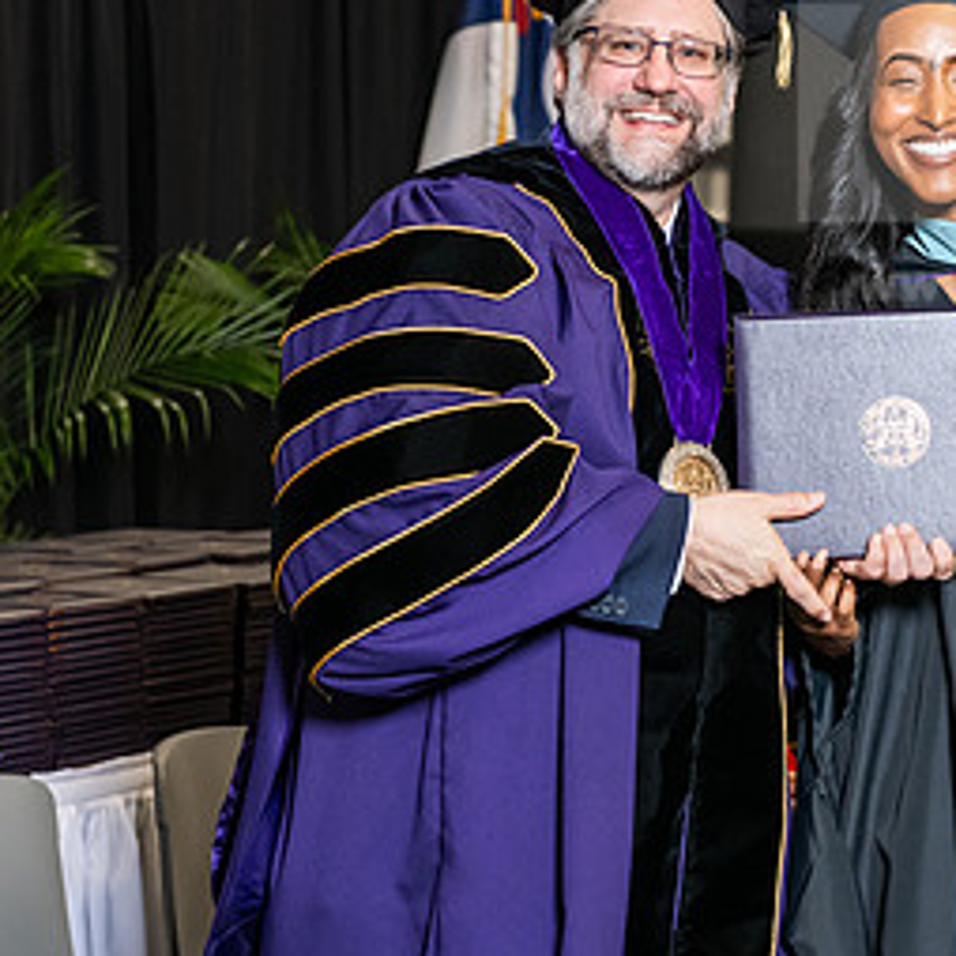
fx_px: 4249
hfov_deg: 12.8
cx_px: 685
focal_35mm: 136
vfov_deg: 12.8
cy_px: 363
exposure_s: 1/200
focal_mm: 70
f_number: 5
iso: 2000
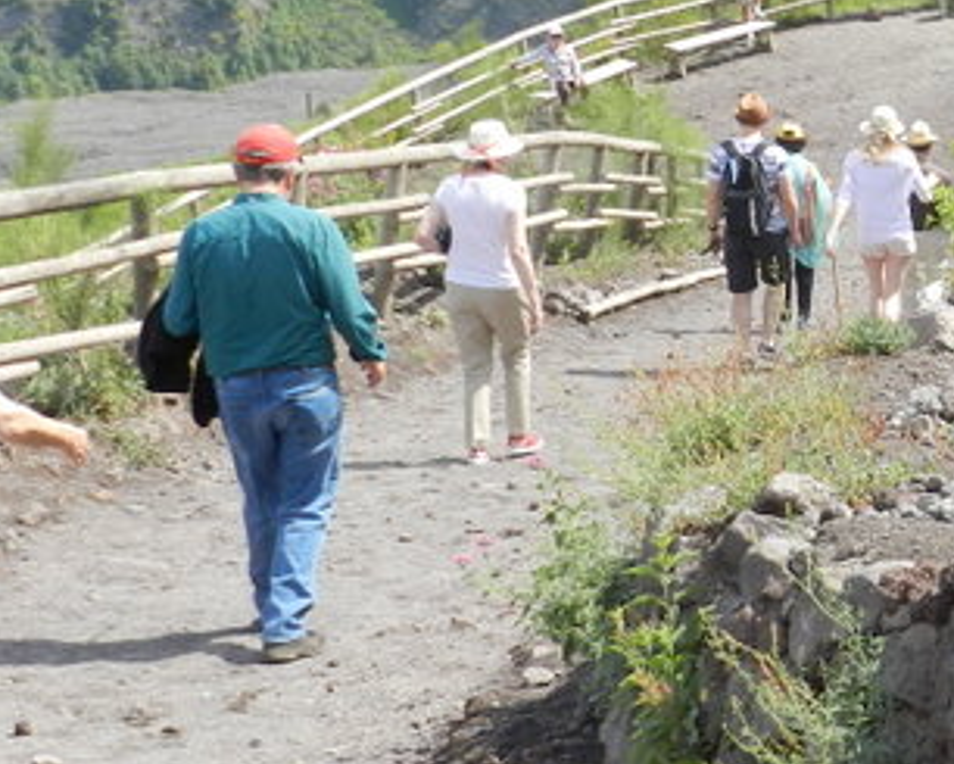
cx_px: 1085
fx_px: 2740
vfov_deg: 15.8
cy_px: 181
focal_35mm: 97
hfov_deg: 18.9
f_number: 4
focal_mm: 6.7
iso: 160
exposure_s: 1/500
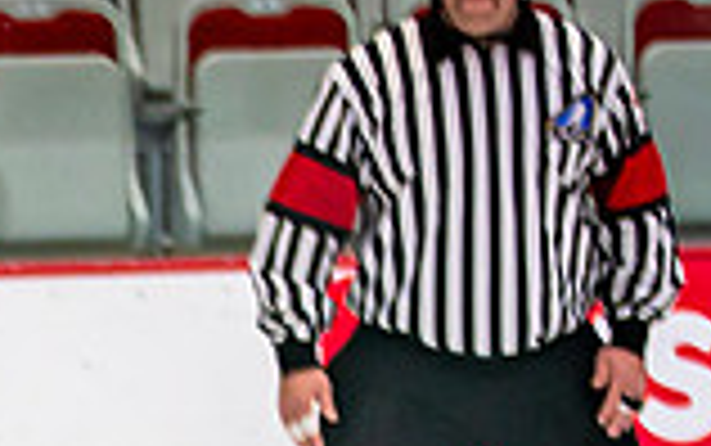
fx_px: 13767
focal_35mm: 710
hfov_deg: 2.9
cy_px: 1372
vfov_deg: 1.8
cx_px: -892
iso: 640
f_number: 2.8
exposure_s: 1/640
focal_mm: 115
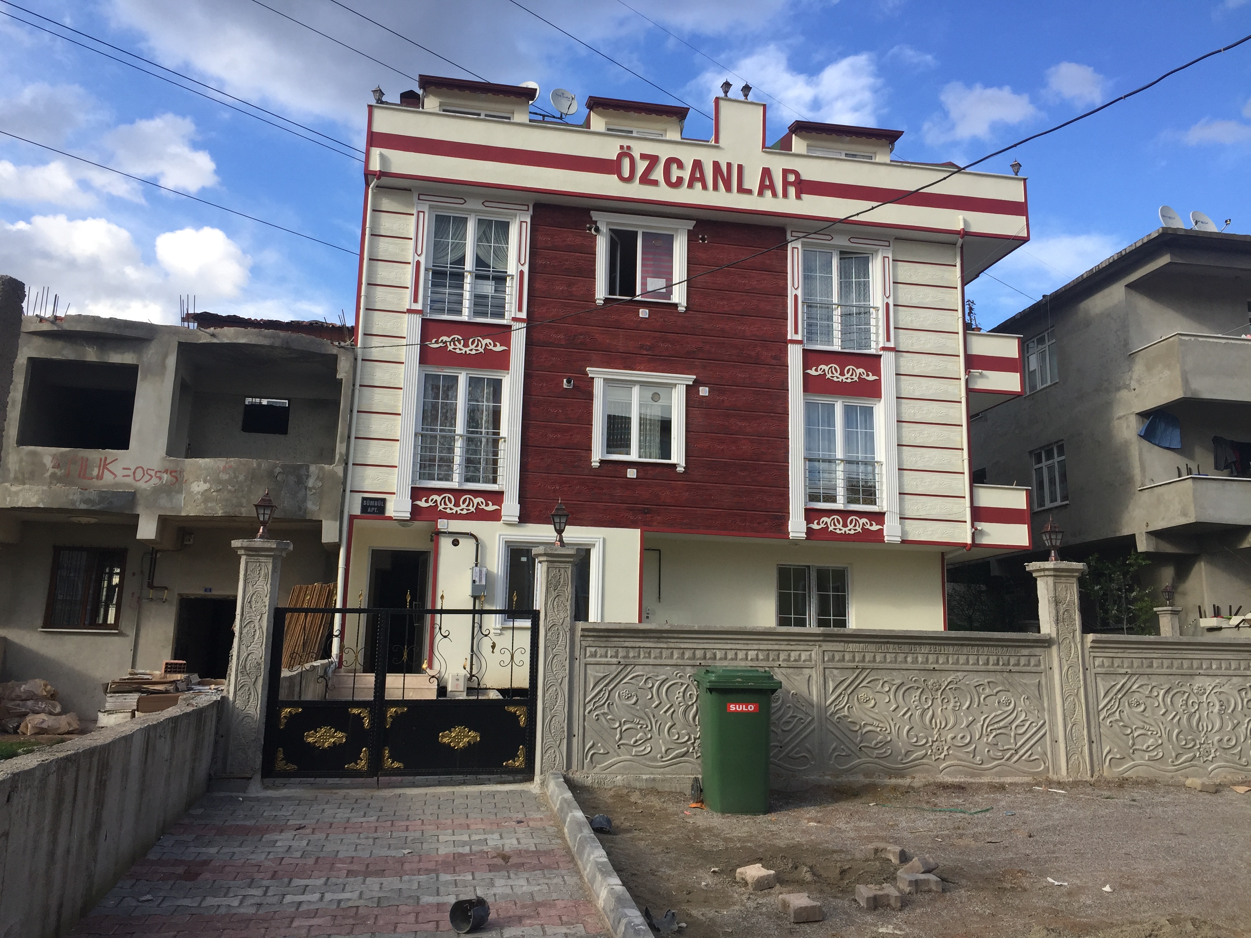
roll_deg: -1.6
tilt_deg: +11.0
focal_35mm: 29
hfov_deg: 61.7
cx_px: 626
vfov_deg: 48.2
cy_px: 469
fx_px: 1048
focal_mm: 4.15
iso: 32
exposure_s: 1/920
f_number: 2.2
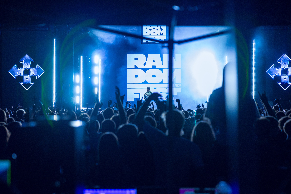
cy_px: 97
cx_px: 146
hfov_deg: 28.6
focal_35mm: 71
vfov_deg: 19.3
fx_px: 571
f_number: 2.8
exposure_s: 1/640
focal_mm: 70
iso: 1250
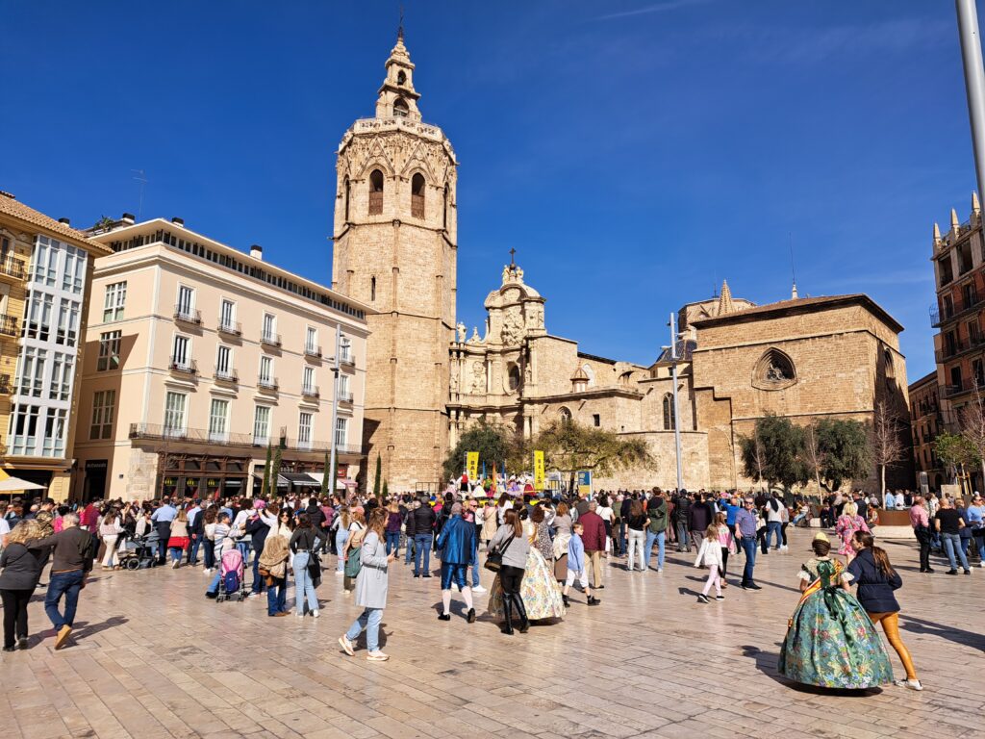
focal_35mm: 24
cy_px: 370
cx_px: 492
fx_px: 683
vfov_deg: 56.8
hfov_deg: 71.6
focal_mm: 5.23
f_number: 1.8
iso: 50
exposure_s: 1/1712
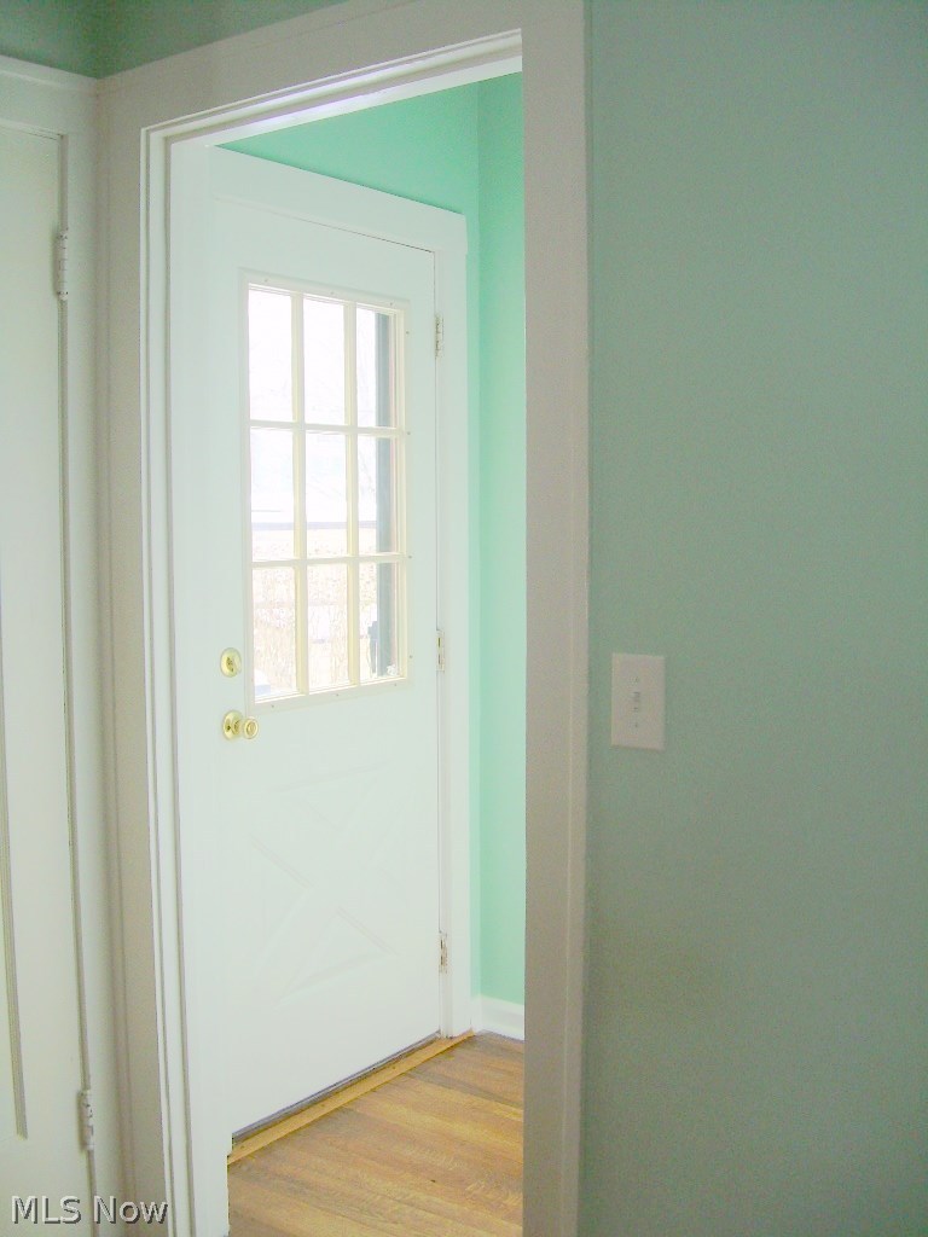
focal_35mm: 38
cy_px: 618
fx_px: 1358
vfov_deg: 49.0
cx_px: 464
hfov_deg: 37.7
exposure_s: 1/55
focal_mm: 6.3
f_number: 2.8
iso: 50
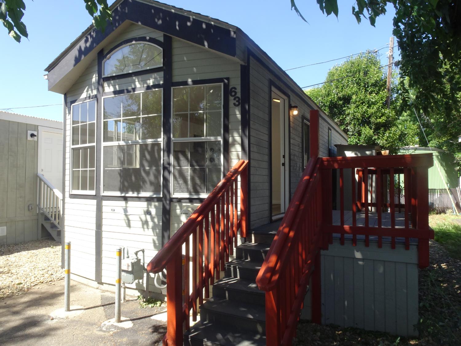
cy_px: 173
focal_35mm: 24
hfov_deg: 71.6
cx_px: 230
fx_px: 320
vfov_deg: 56.8
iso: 80
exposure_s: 1/125
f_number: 3.5
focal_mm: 4.1
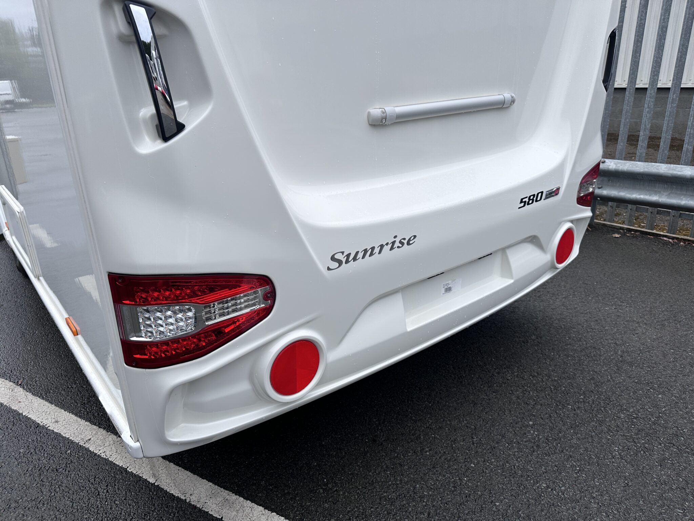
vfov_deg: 56.8
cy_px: 260
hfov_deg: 71.6
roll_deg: +4.3
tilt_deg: -16.4
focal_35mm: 24
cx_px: 347
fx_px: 481
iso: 80
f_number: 1.78
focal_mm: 6.86
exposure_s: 1/3247
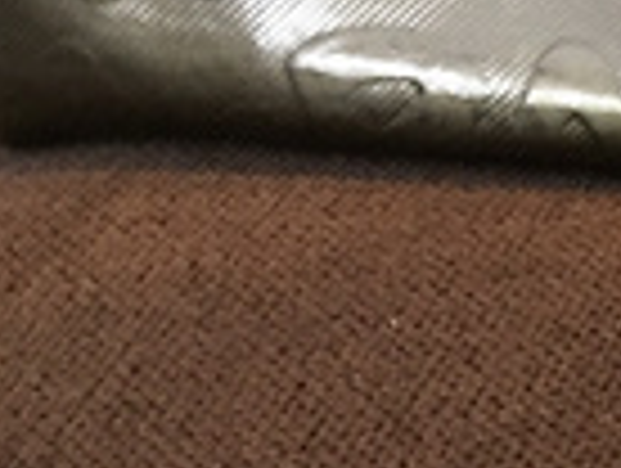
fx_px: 2264
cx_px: 1228
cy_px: -50
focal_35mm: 126
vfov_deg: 11.6
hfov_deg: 13.5
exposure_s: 1/8
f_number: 2.2
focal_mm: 4.15
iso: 125
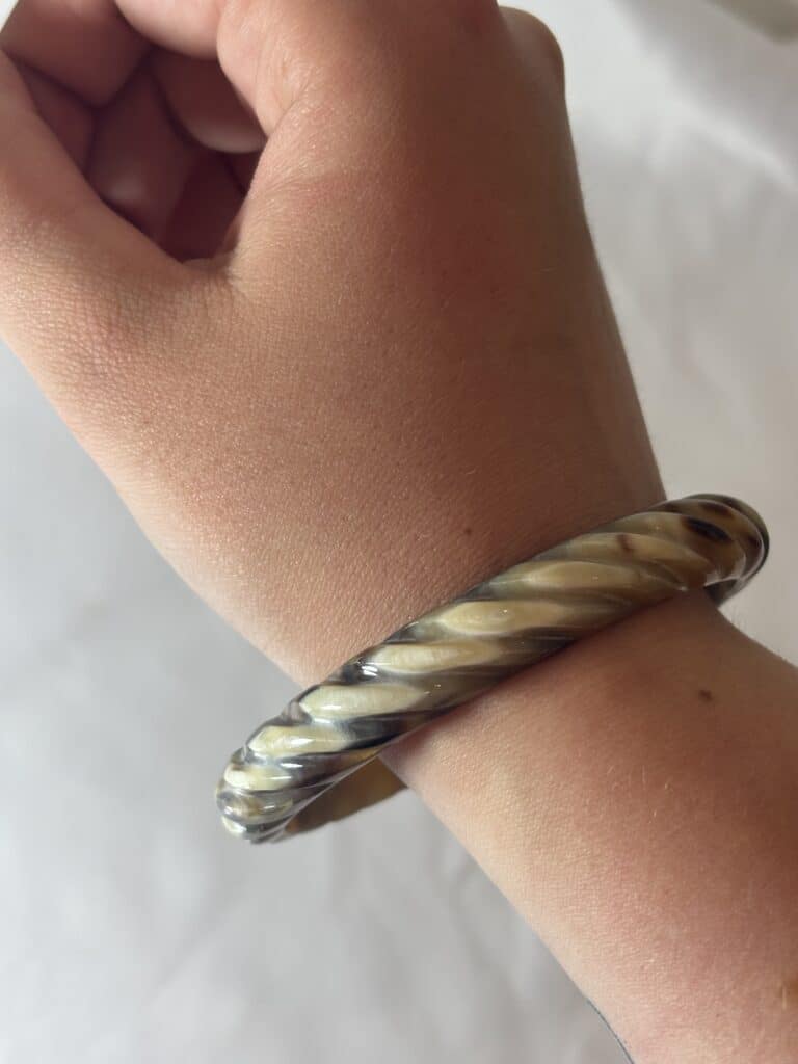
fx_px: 1598
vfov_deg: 36.8
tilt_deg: -66.6
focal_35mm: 52
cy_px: 532
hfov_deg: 28.0
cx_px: 399
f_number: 1.6
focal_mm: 5.96
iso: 25
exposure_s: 1/100
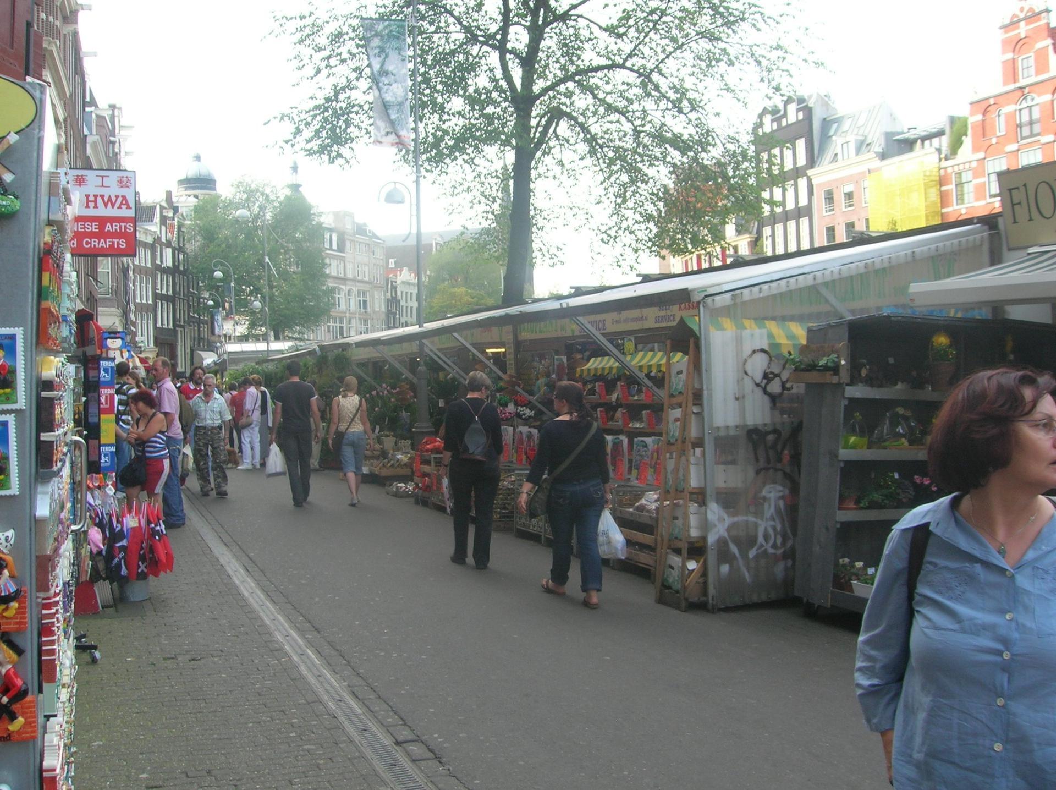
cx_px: 528
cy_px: 395
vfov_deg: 41.7
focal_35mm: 34
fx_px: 1036
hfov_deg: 54.0
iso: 50
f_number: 4.9
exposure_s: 1/55.8
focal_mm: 5.7
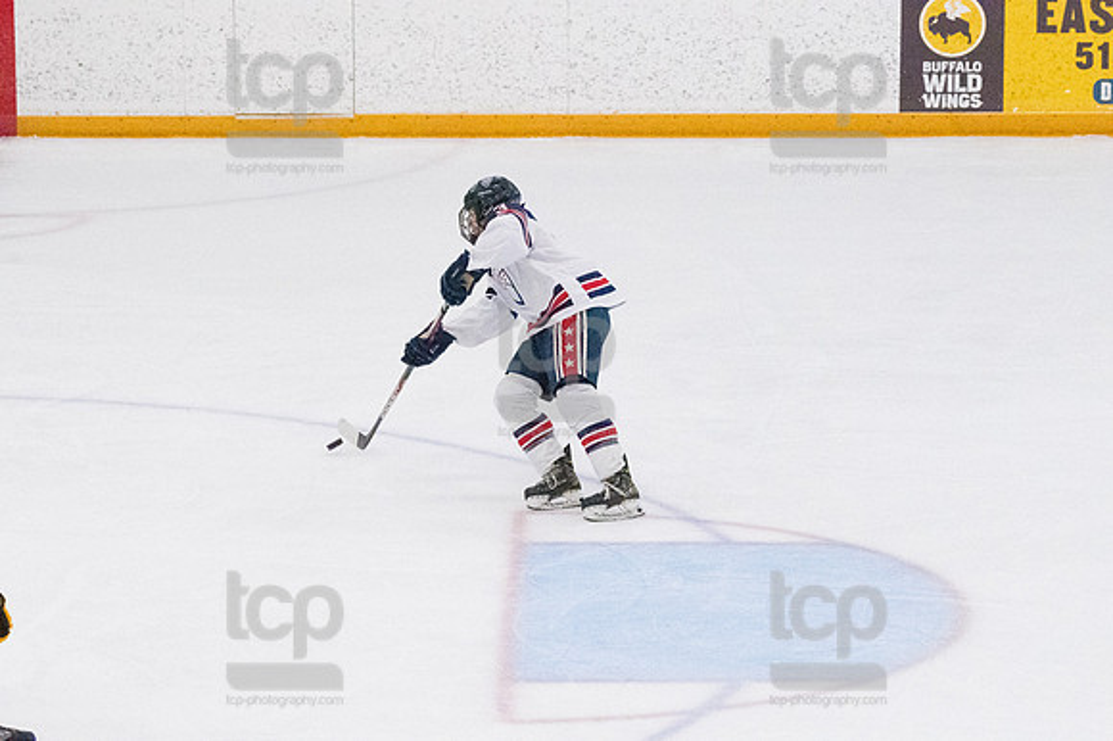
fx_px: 5376
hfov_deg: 11.8
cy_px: 370
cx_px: 556
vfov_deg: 7.9
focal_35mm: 174
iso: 8000
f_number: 5
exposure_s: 1/1600
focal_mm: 116
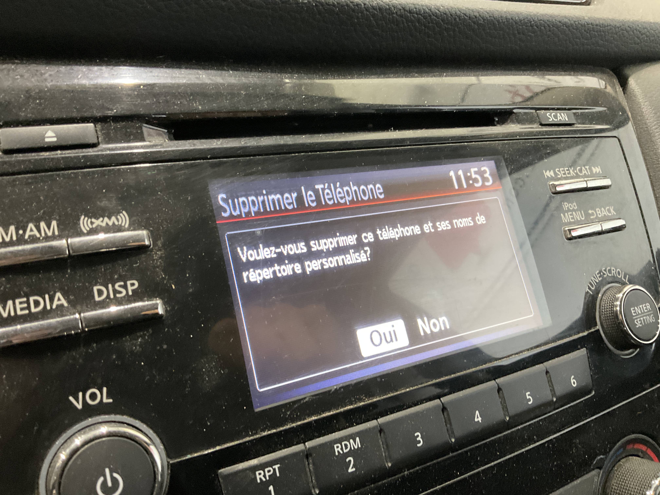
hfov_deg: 61.7
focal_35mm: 29
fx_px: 553
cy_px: 248
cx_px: 330
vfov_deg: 48.2
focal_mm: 3
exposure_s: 1/40
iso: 250
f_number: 1.8
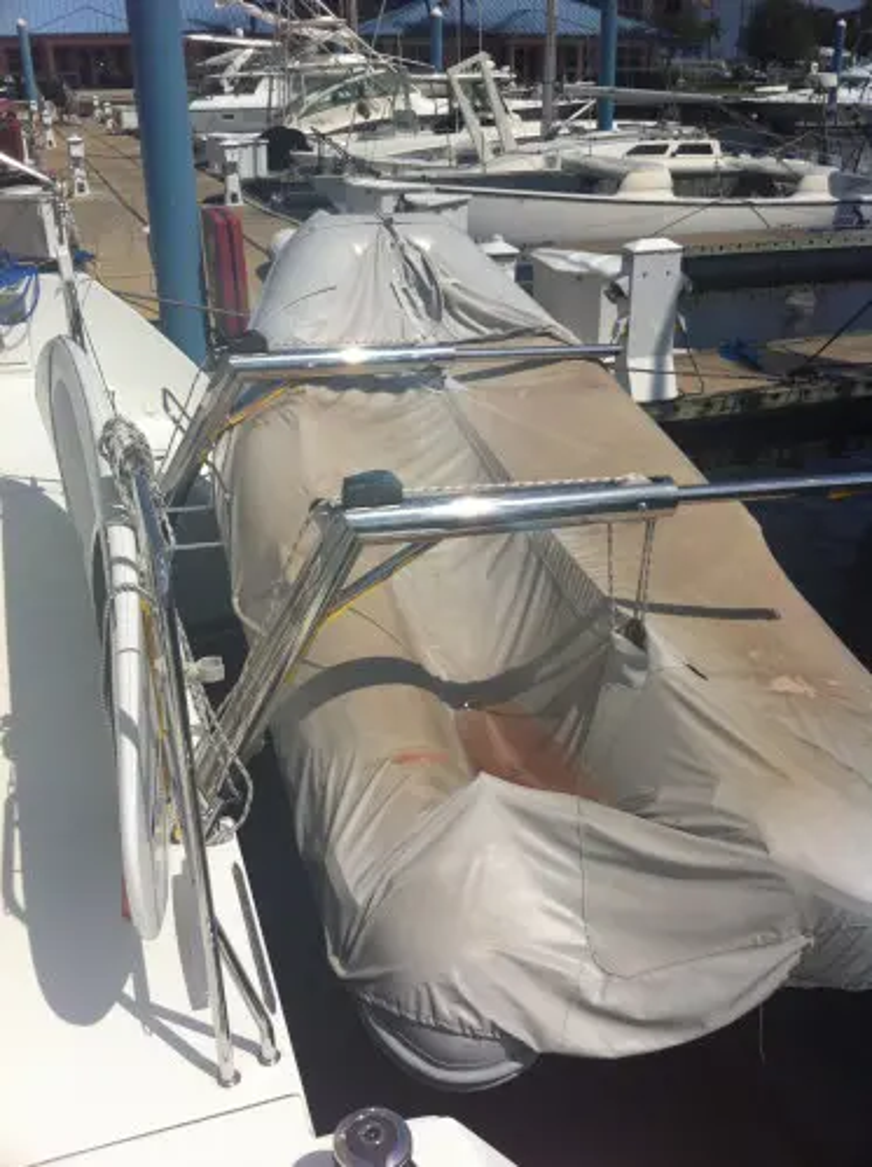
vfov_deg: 52.7
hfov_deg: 40.6
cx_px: 436
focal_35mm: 35
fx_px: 1178
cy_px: 584
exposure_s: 1/6033
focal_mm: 3.85
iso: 100
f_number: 2.8
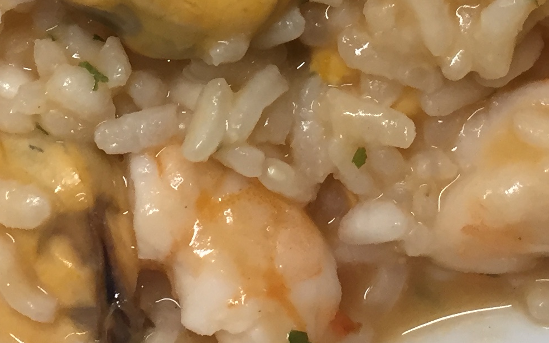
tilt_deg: -72.1
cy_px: -246
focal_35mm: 102
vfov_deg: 12.0
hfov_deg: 20.4
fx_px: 1526
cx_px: 270
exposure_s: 1/33
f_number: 2.2
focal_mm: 4.15
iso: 40
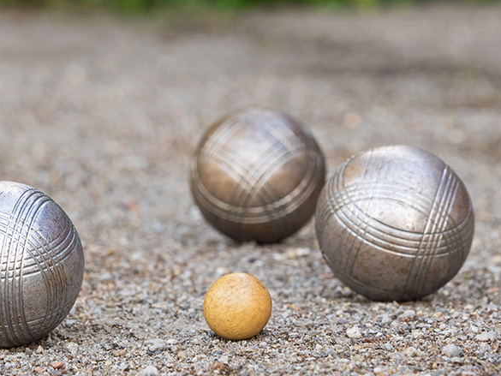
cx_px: 163
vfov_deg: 6.5
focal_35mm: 227
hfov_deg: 8.7
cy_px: 181
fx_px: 3286
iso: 400
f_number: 6.3
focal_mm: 83
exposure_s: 1/125
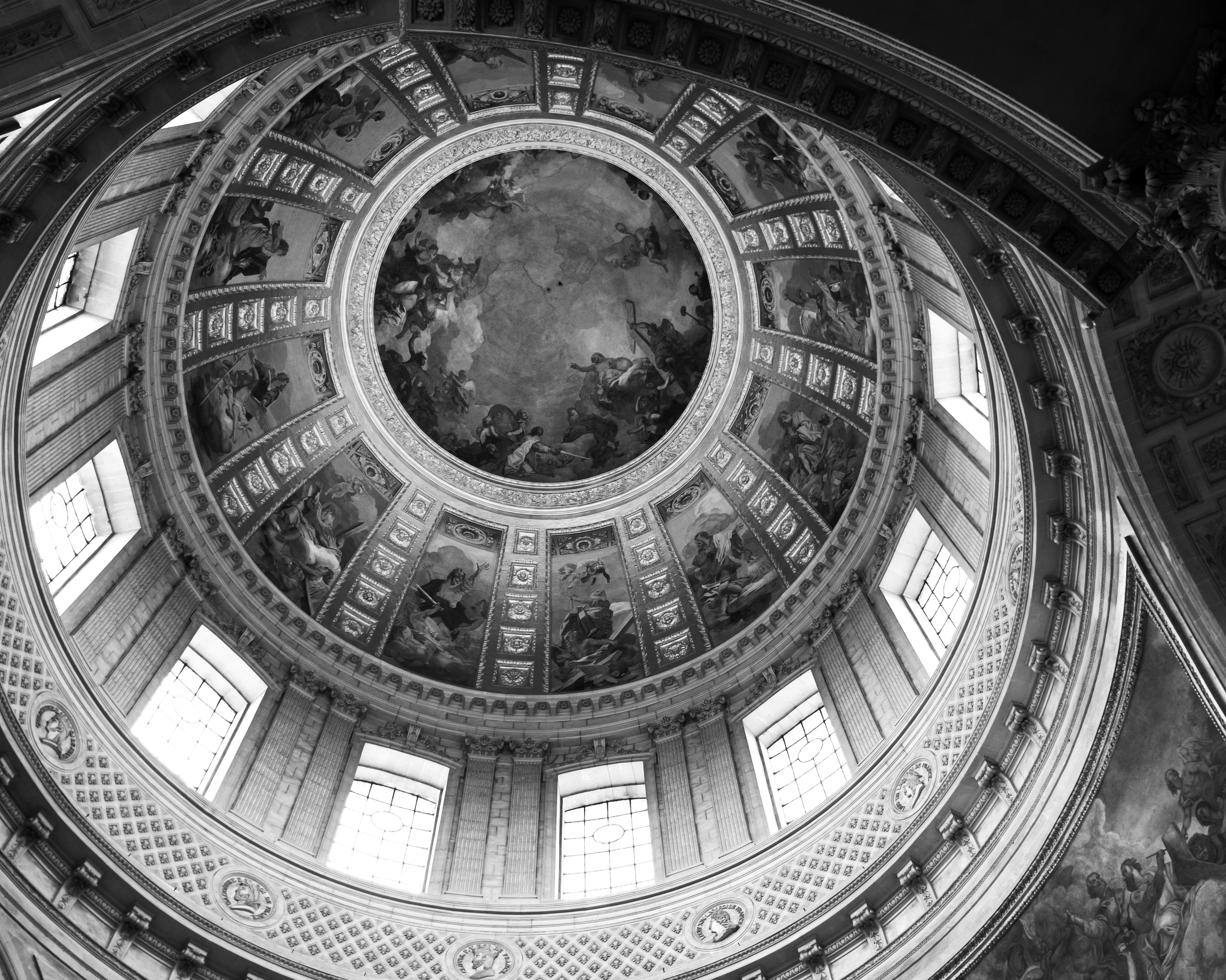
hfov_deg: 50.7
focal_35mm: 36
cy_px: 490
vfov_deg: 41.6
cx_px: 668
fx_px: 1291
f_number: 3.8
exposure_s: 1/60
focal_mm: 21
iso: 400
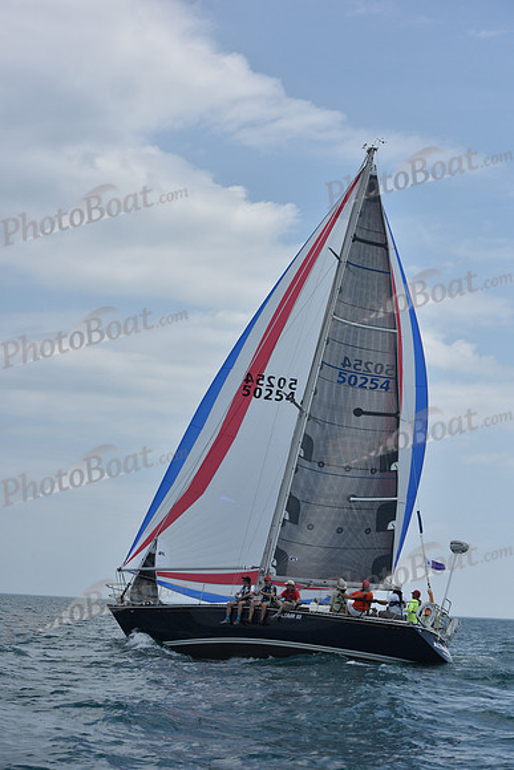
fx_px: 1498
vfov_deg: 28.8
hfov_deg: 19.5
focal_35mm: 70
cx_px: 257
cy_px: 385
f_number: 9
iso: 250
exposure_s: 1/1250
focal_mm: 70
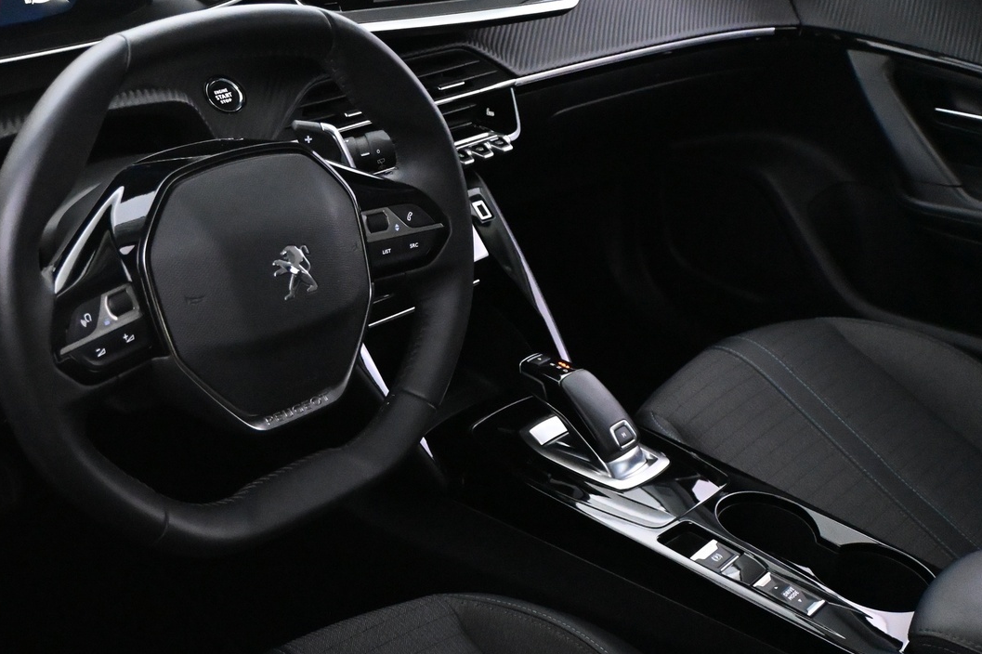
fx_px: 1254
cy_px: 286
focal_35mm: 46
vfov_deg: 29.2
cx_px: 348
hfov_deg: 42.3
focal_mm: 20
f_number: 3.8
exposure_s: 1/60
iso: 8000
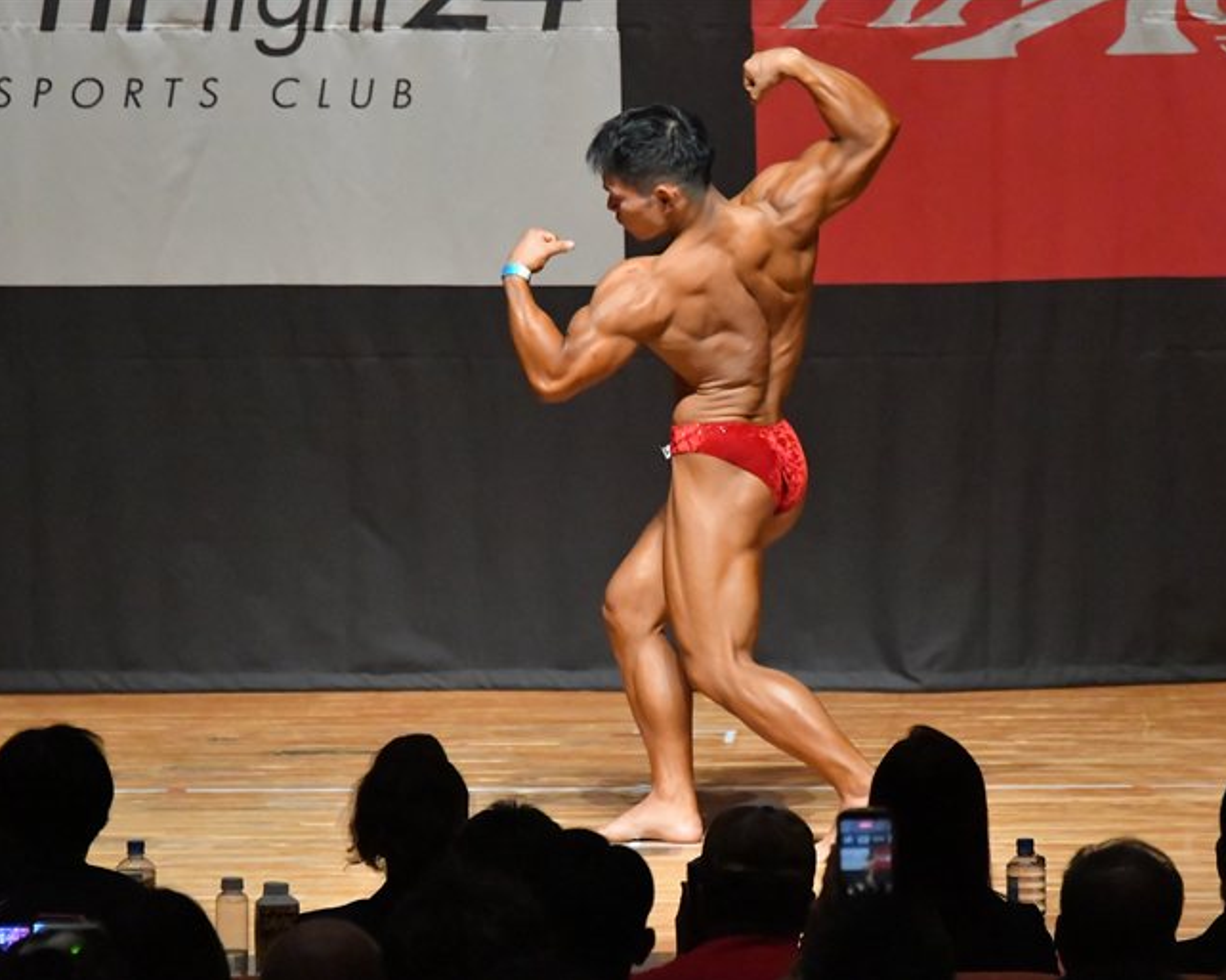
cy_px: 491
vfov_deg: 5.1
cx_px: 704
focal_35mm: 306
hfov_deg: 6.3
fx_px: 11098
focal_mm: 180
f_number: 5.6
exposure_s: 1/400
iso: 12800
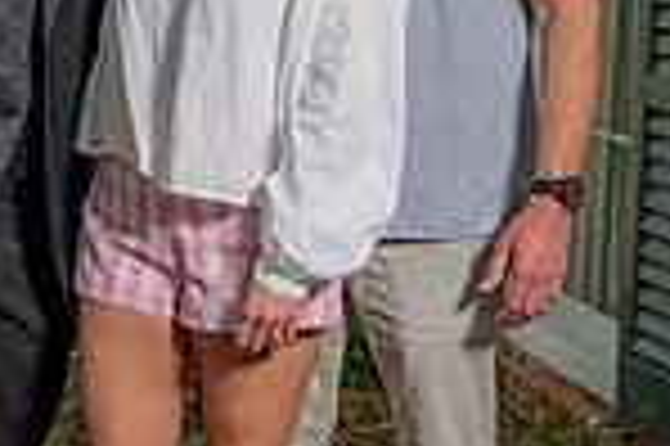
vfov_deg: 11.3
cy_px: 178
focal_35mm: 121
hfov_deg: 16.4
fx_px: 2249
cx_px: -72
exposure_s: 1/160
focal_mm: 31
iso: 100
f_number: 5.6
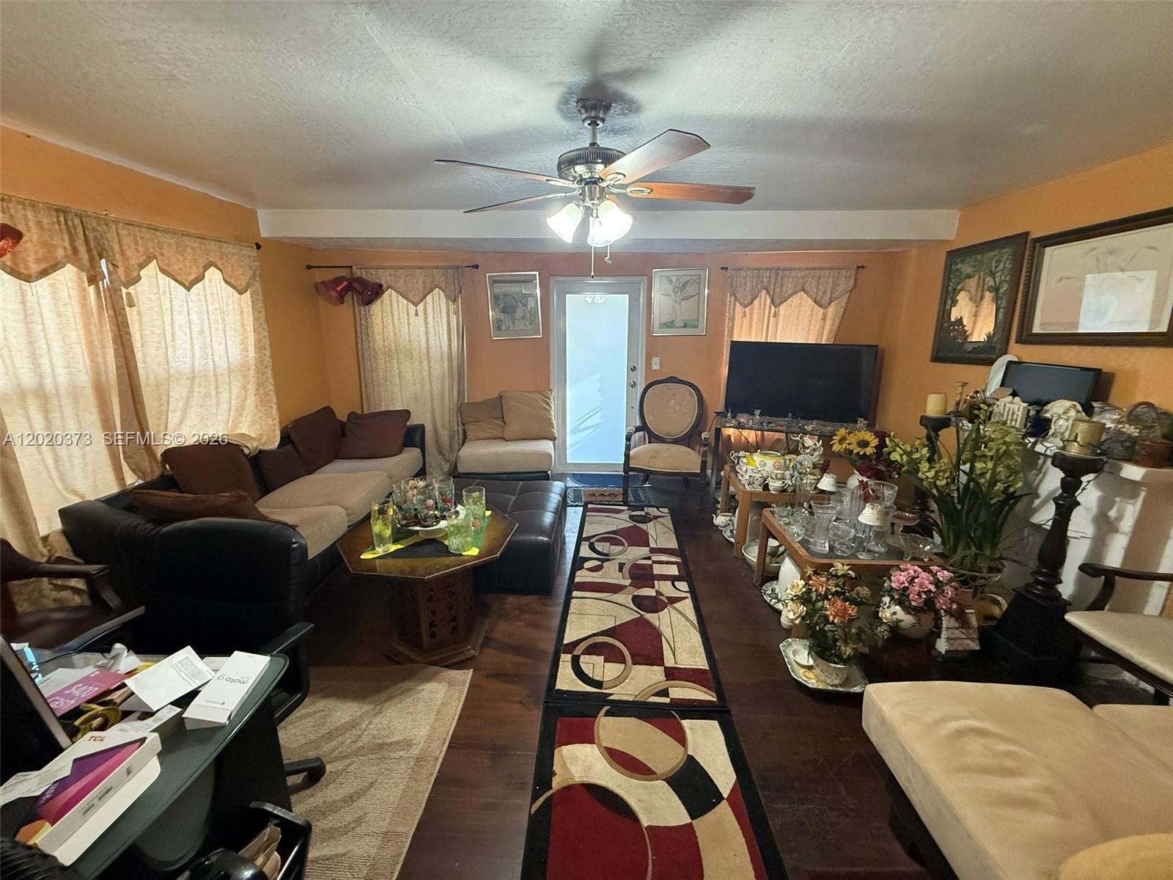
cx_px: 586
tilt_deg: -13.6
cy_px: 440
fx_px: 474
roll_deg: -0.7
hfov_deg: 102.1
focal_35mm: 14
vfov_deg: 85.7
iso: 640
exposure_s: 1/120
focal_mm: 2.22
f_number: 2.2
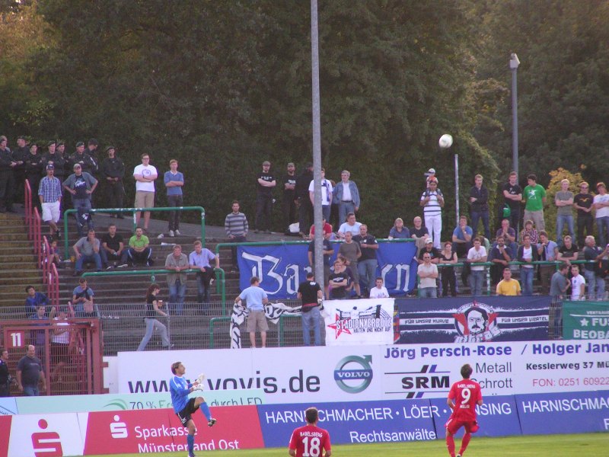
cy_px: 228
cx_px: 304
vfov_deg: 3.9
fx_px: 6685
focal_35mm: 380
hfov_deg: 5.2
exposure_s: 1/400
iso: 200
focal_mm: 58
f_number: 3.5
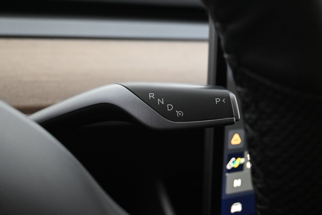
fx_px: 369
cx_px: 161
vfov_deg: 32.4
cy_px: 108
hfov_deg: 47.2
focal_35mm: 41
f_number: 4.5
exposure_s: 1/40
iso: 5000
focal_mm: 27.5
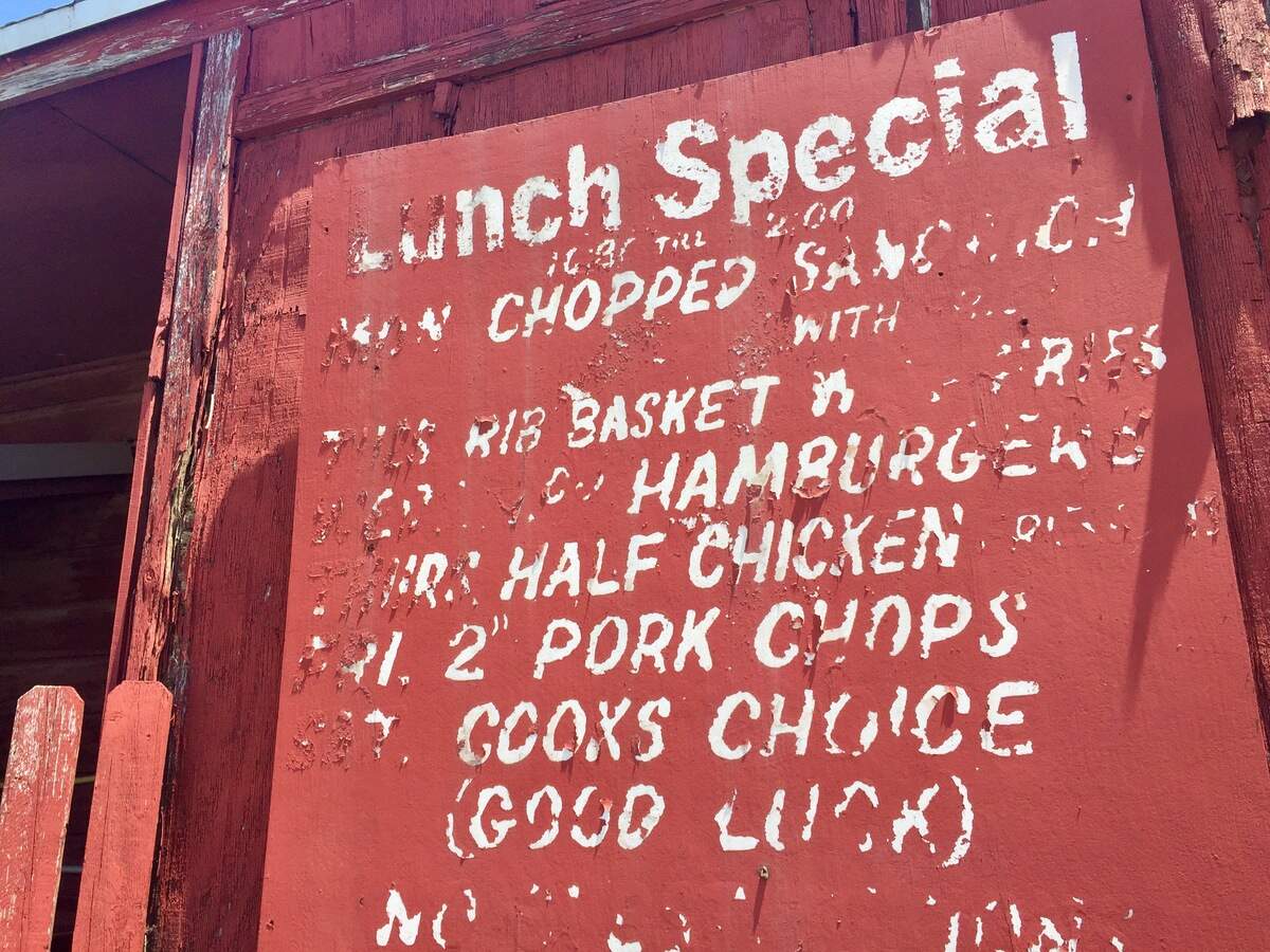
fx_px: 1064
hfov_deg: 61.7
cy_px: 476
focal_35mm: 29
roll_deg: -0.7
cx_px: 635
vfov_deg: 48.2
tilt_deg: +15.8
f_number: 2.2
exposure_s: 1/942
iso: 32
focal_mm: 4.15
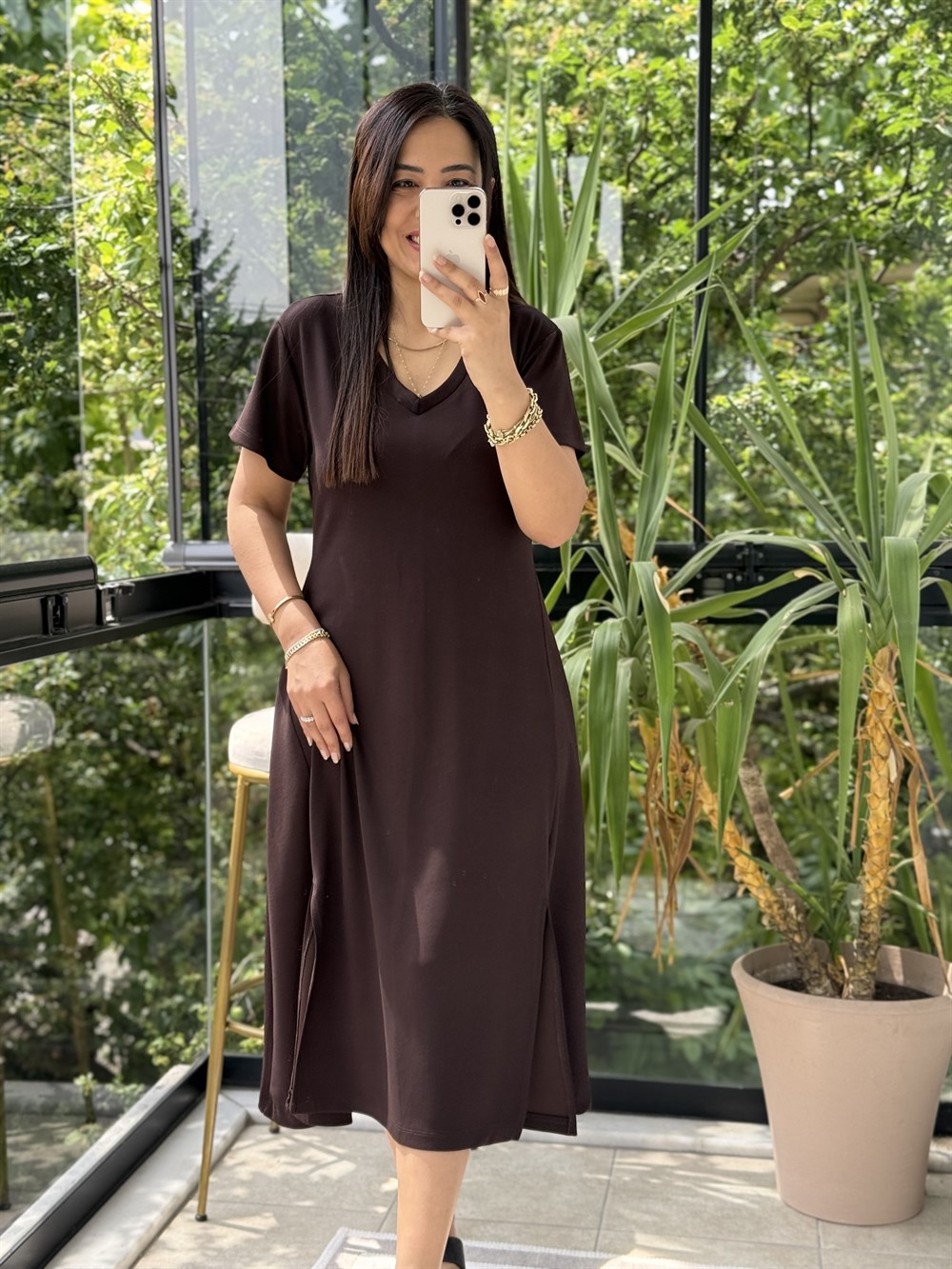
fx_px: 1760
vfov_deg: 39.7
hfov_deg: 30.3
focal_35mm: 48
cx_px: 476
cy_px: 634
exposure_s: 1/405
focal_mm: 6.76
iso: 64
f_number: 1.78
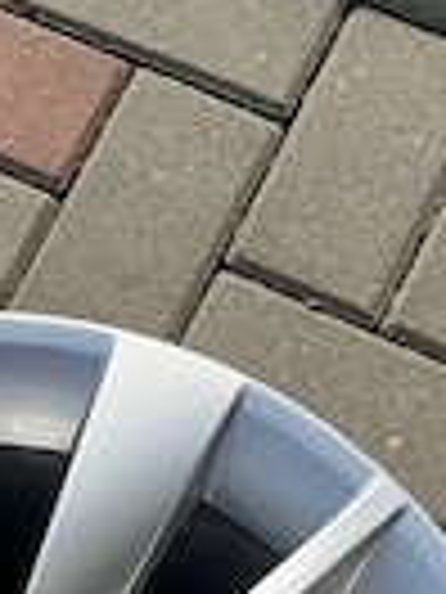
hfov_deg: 18.2
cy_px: 886
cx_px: 5
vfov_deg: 21.0
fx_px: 1357
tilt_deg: -79.3
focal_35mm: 79
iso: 50
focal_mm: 5.1
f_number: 1.6
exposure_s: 1/5556
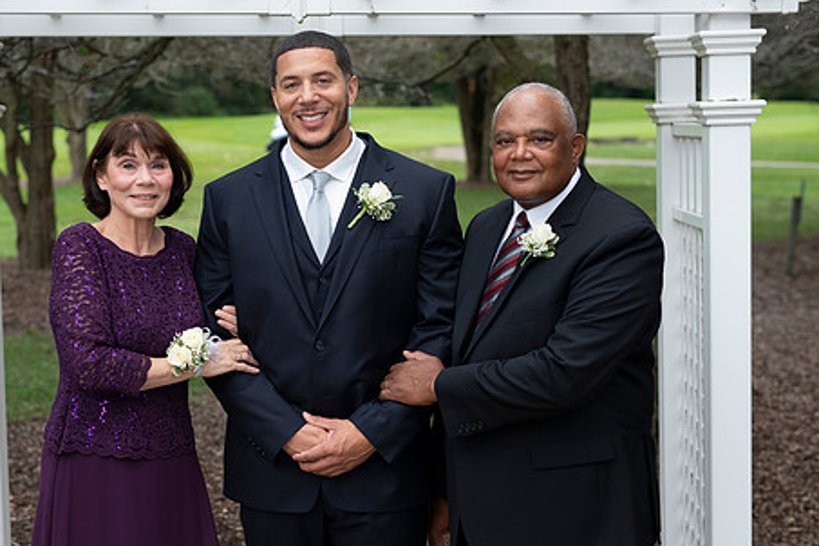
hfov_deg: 31.3
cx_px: 298
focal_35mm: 64
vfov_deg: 21.2
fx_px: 1456
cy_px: 294
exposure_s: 1/250
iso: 100
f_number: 3.2
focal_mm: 50
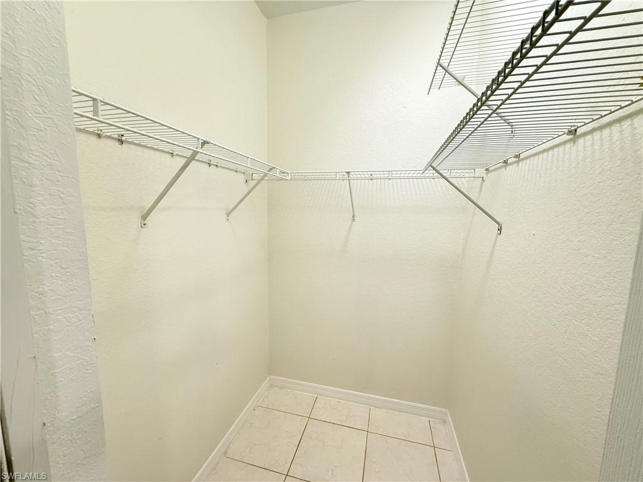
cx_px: 322
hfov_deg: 102.1
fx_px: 260
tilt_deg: -6.5
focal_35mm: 14
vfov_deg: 85.7
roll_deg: +0.4
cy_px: 241
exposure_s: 1/60
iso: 400
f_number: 2.2
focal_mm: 2.22
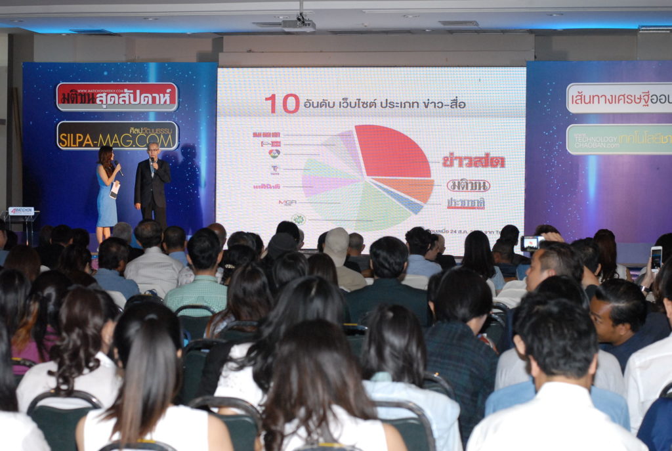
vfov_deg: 18.3
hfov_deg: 26.9
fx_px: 1403
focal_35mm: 75
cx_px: 336
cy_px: 226
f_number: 5.6
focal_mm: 50
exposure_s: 1/125
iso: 800
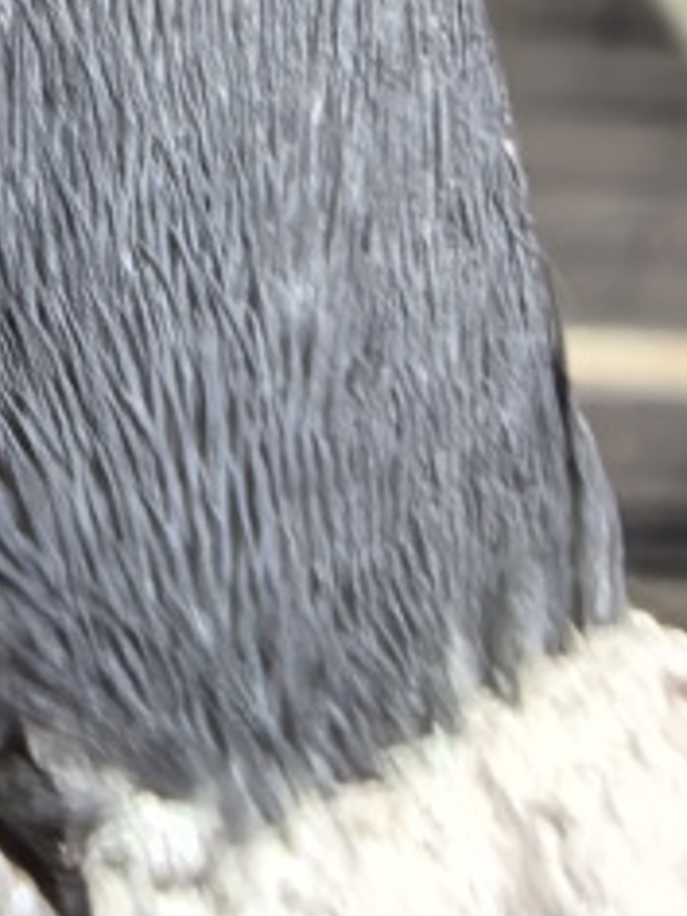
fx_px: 3228
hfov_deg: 11.1
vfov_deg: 15.5
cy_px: -239
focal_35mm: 122
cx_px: -648
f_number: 2.2
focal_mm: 1.76
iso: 200
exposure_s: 1/200
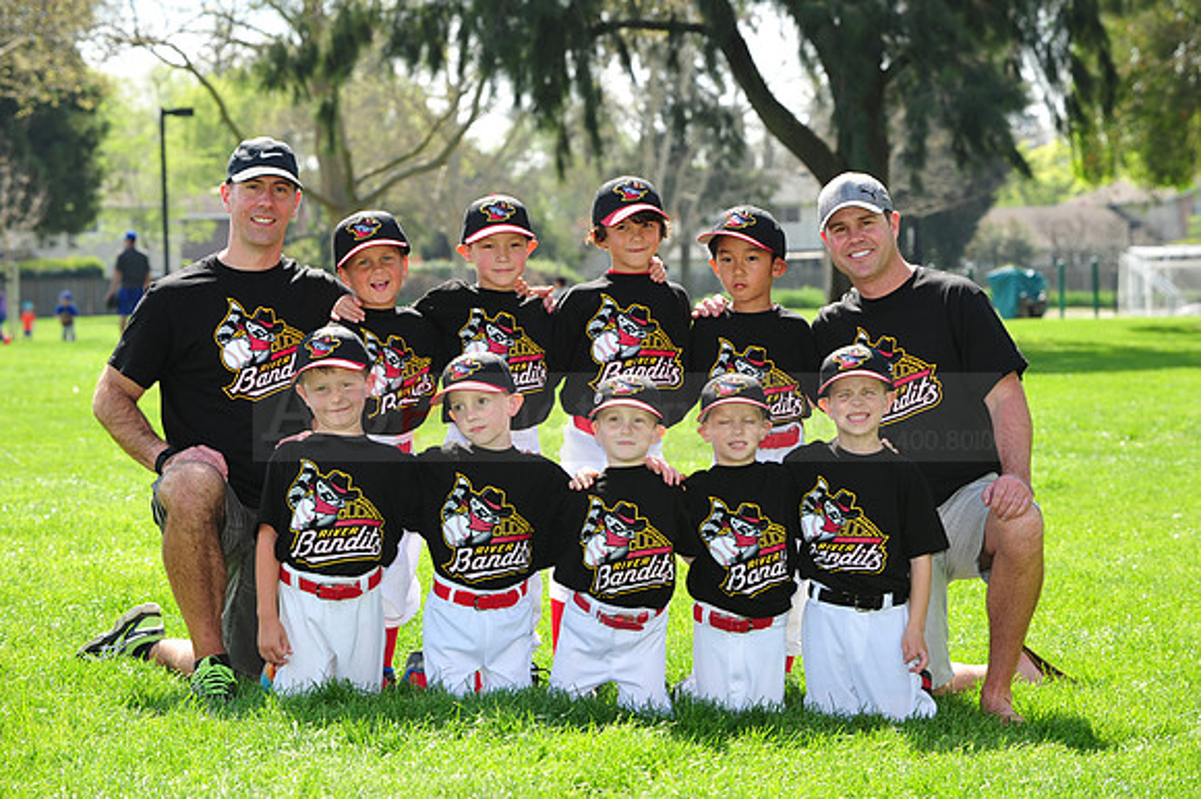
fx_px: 4001
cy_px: 400
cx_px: 600
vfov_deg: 11.4
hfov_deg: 17.1
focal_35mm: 120
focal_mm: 120
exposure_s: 1/200
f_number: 8
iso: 200
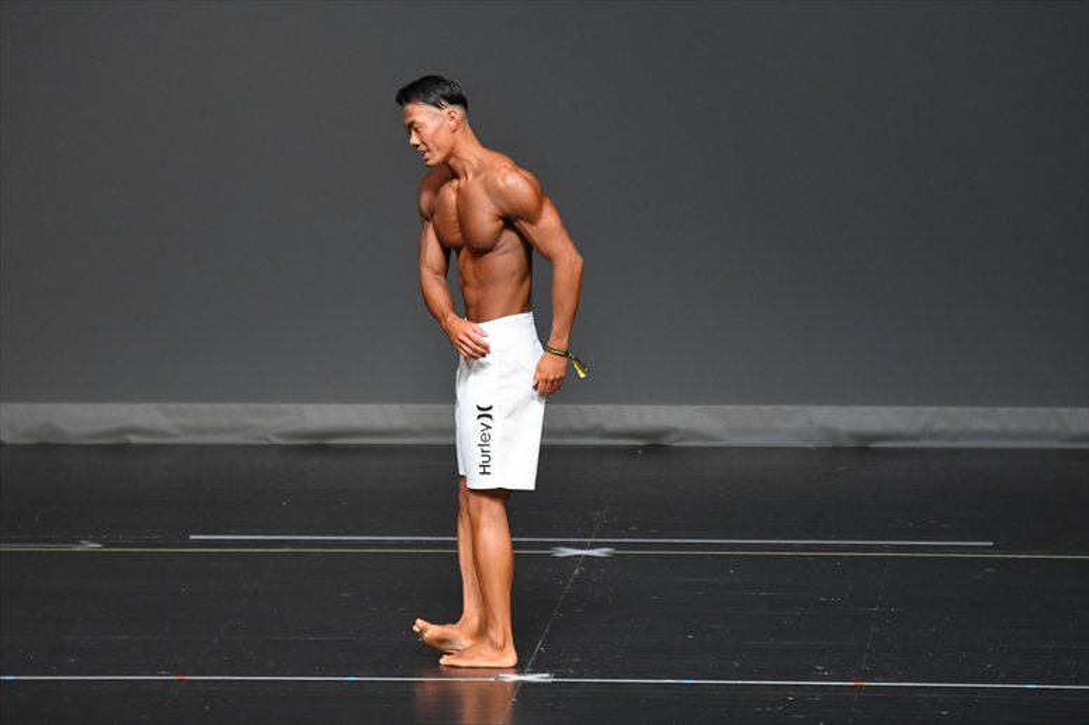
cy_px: 362
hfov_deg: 6.5
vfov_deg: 4.4
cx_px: 544
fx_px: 9524
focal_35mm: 315
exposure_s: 1/400
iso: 2500
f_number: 5.6
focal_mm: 210
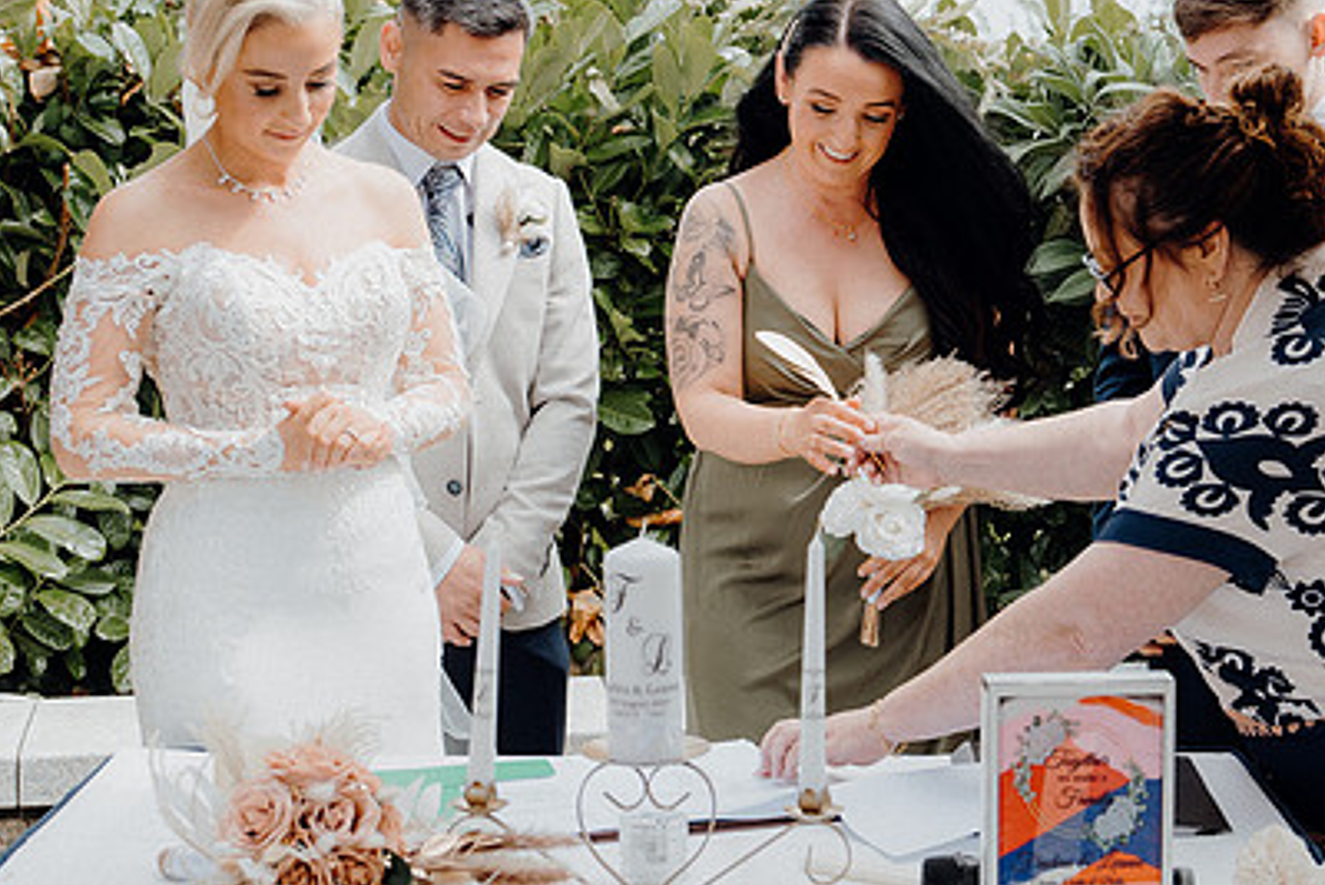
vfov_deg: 18.4
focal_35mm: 74
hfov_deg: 27.3
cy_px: 439
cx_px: 785
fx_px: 2724
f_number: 3.5
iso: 125
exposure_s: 1/400
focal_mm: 34
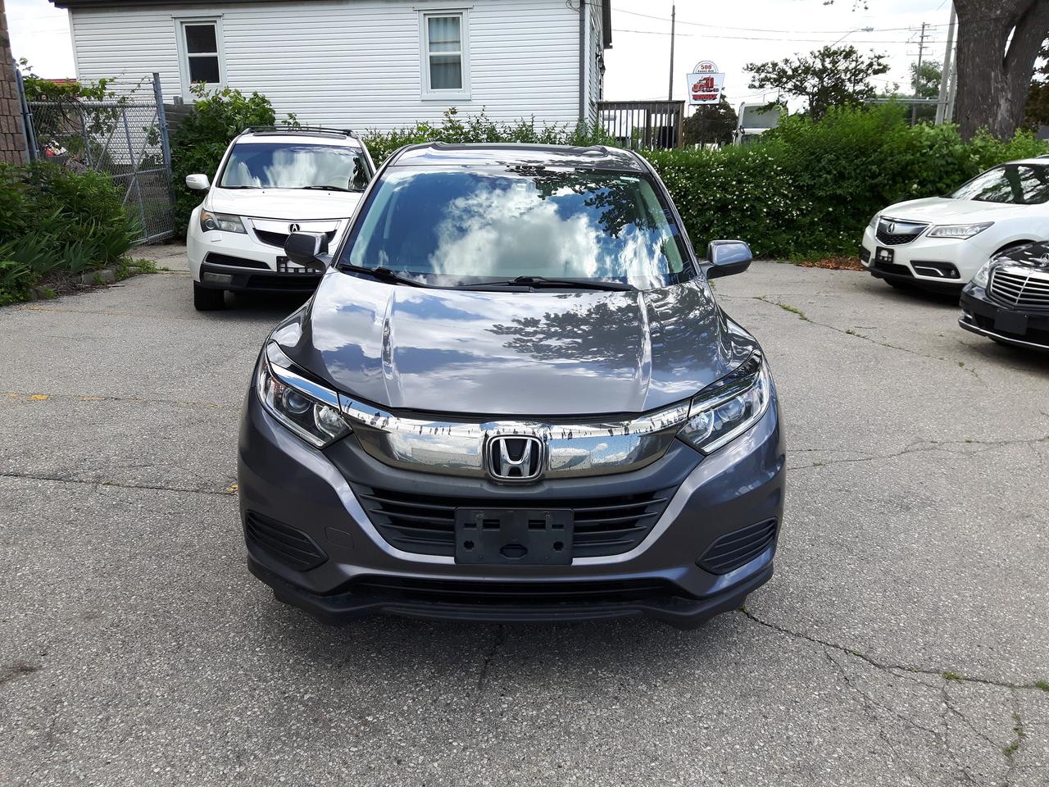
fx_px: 939
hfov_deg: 58.4
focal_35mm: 31
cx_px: 524
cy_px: 394
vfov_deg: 45.4
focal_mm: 3.7
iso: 40
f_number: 1.9
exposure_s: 1/530
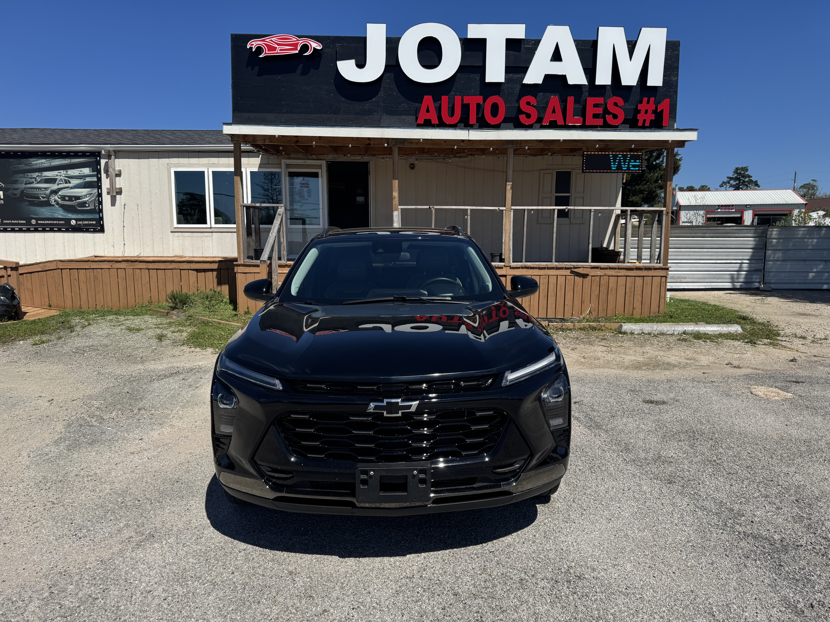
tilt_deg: -7.1
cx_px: 415
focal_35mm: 24
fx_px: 575
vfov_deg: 56.8
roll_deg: +0.1
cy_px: 311
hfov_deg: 71.6
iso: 80
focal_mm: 6.76
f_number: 1.78
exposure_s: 1/5348
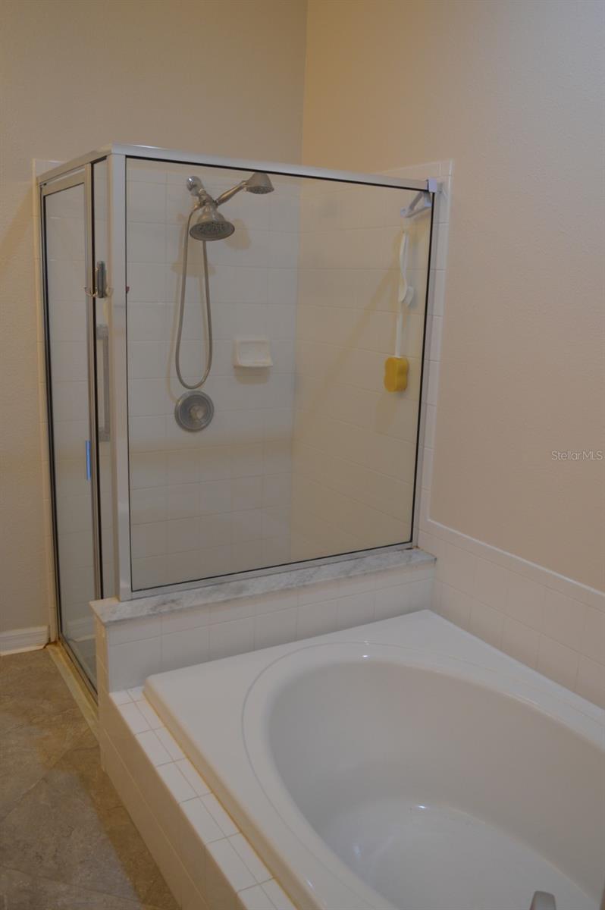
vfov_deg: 67.4
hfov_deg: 47.9
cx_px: 302
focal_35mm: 27
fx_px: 682
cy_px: 455
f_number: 4
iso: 400
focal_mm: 18
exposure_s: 1/60
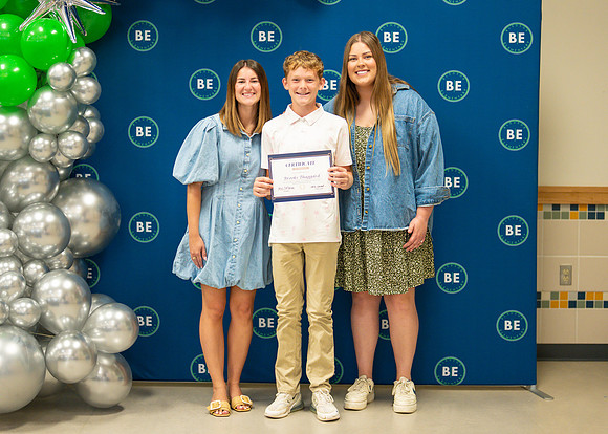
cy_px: 204
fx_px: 1155
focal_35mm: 67
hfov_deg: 29.5
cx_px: 309
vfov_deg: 21.3
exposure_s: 1/400
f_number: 1.2
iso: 1000
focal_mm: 50
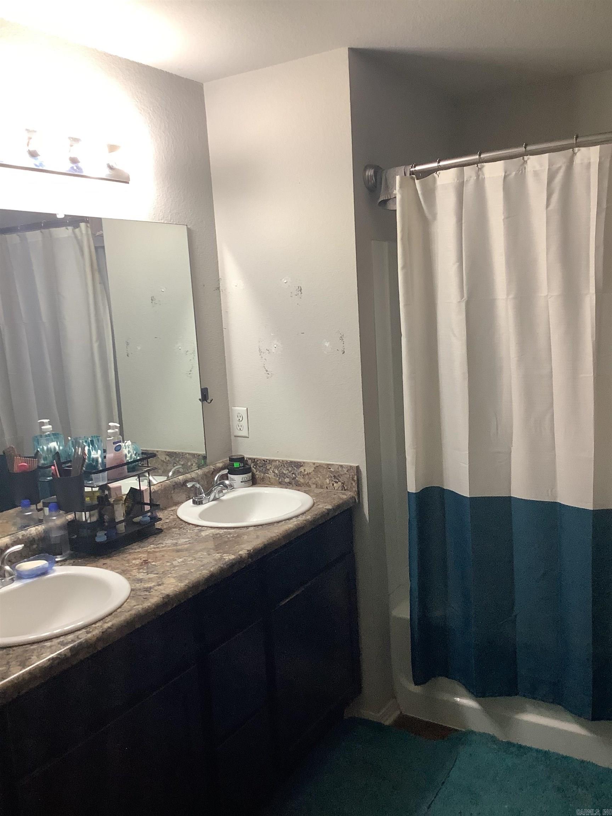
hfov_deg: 45.4
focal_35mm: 31
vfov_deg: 58.4
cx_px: 306
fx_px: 731
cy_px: 408
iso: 100
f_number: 2.4
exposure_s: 1/60
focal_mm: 3.3
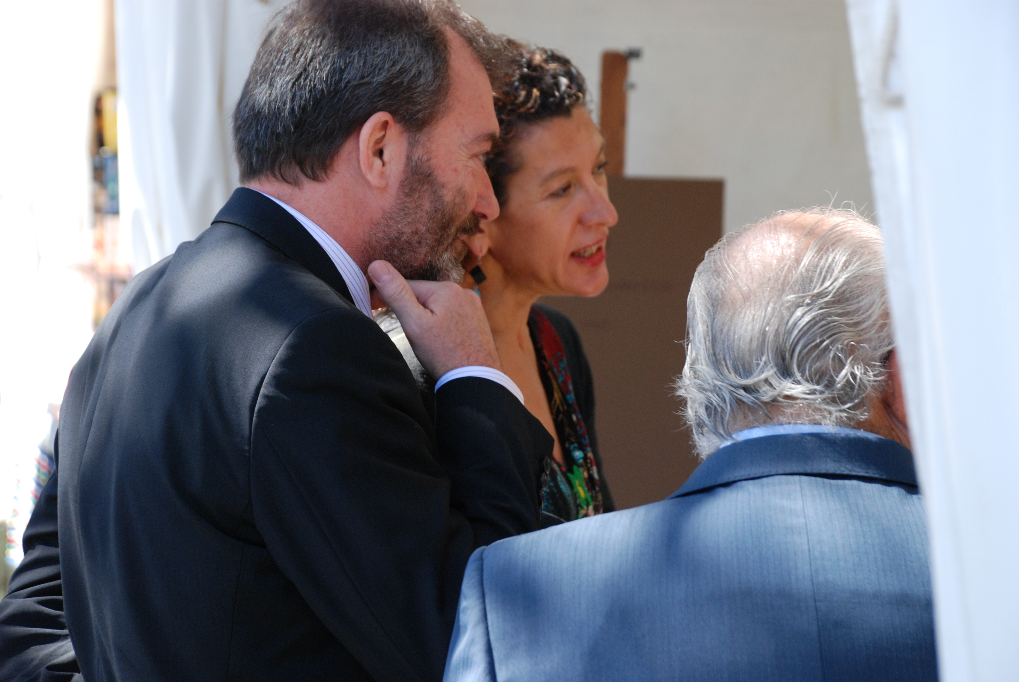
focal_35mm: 112
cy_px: 341
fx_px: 3188
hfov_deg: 18.2
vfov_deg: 12.2
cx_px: 510
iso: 400
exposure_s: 1/125
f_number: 5.6
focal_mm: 75
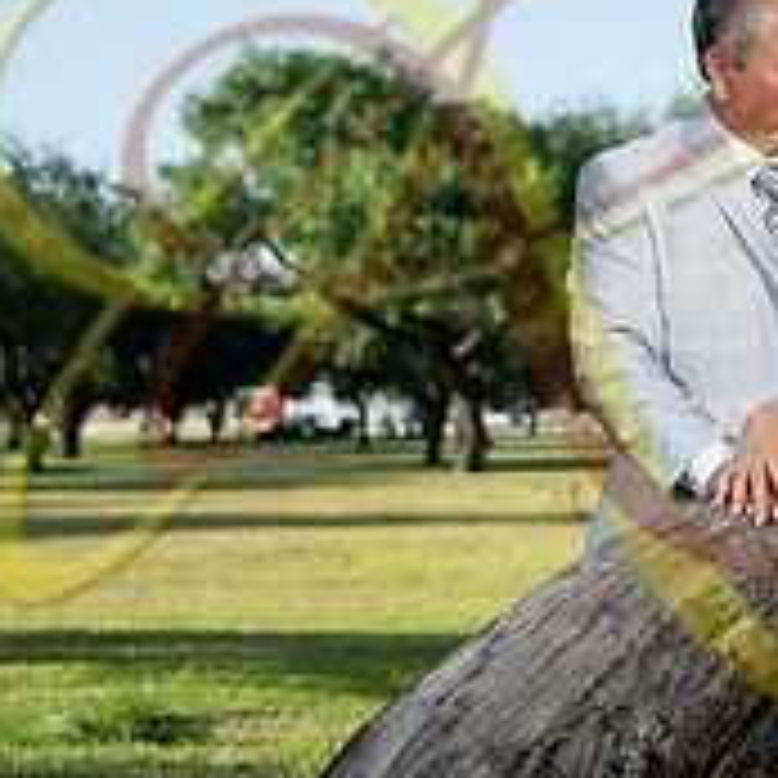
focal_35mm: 100
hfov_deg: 16.9
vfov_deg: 17.3
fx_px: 2543
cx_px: 827
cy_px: 173
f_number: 2
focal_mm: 35
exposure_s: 1/2500
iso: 160
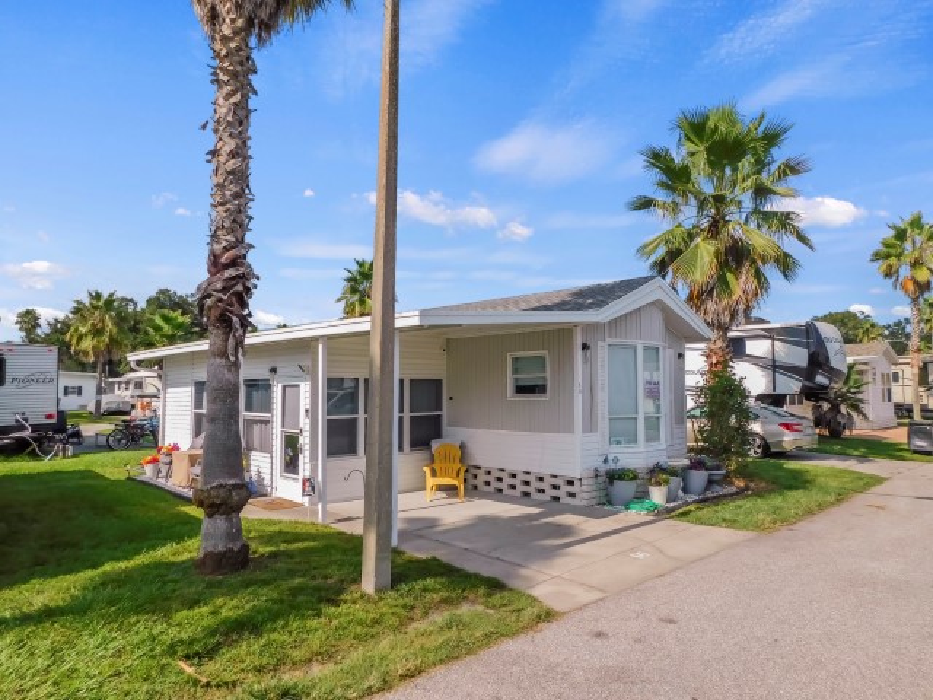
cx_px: 466
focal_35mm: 23
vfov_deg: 58.9
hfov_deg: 73.9
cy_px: 350
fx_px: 620
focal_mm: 4
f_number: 6
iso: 125
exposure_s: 1/500
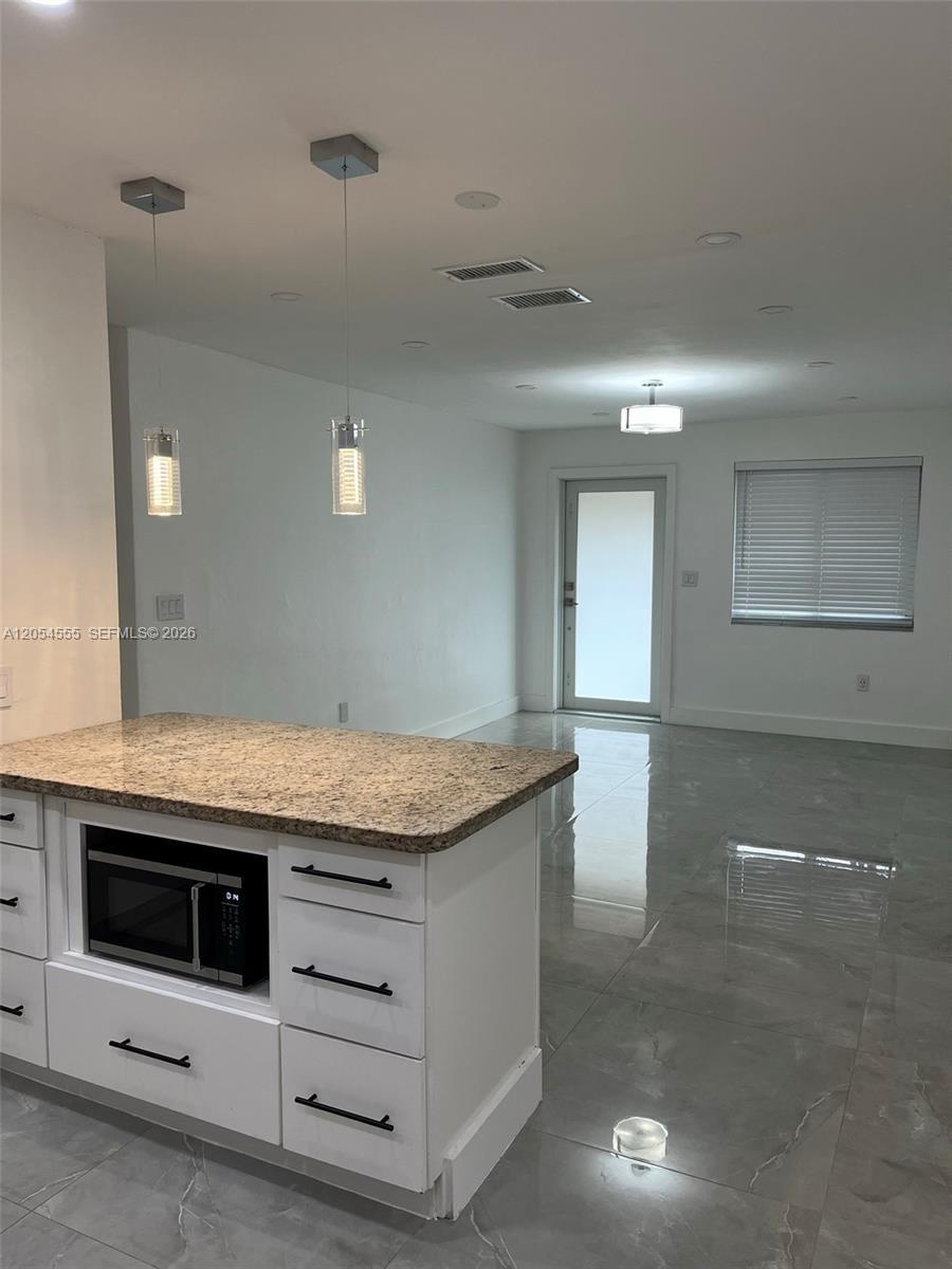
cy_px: 634
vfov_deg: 67.3
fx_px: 953
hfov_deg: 53.1
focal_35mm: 26
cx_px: 476
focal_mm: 5.1
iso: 80
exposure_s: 1/120
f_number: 1.6
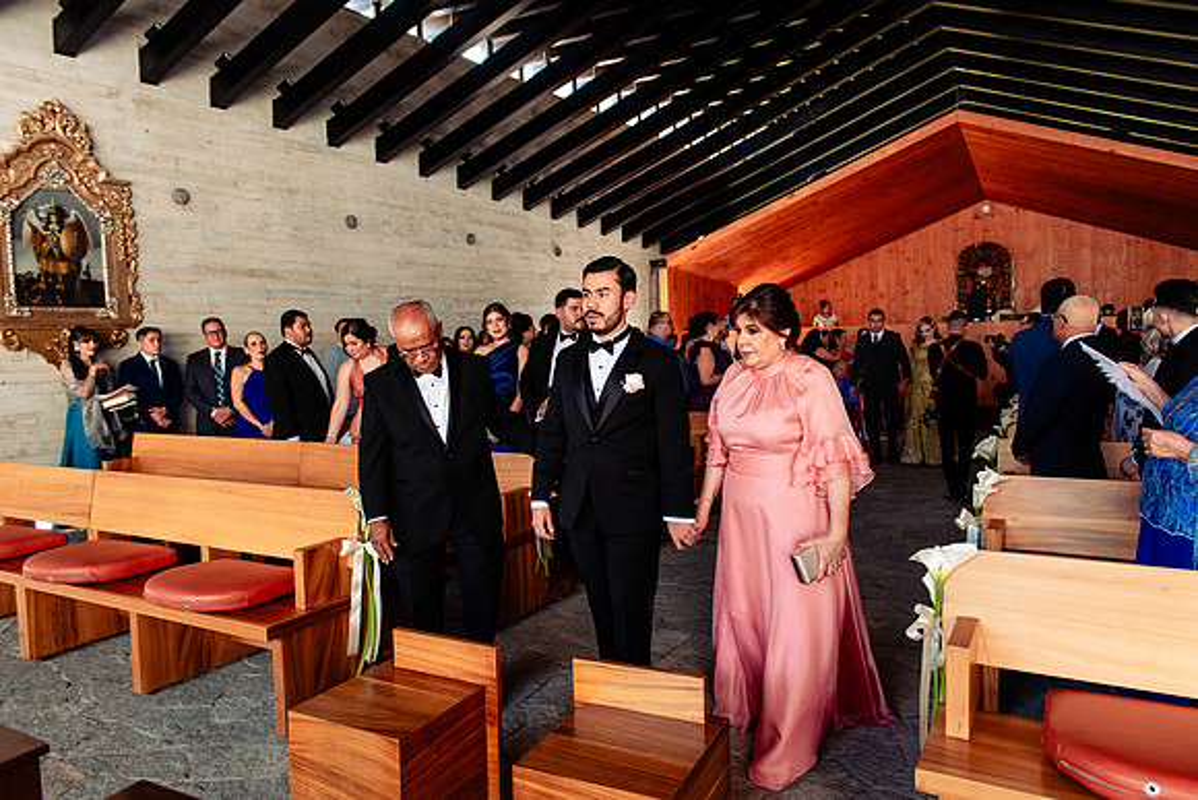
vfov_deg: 52.3
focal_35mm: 24
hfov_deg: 72.6
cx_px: 598
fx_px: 815
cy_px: 399
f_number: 3.5
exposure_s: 1/250
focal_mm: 24
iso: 640
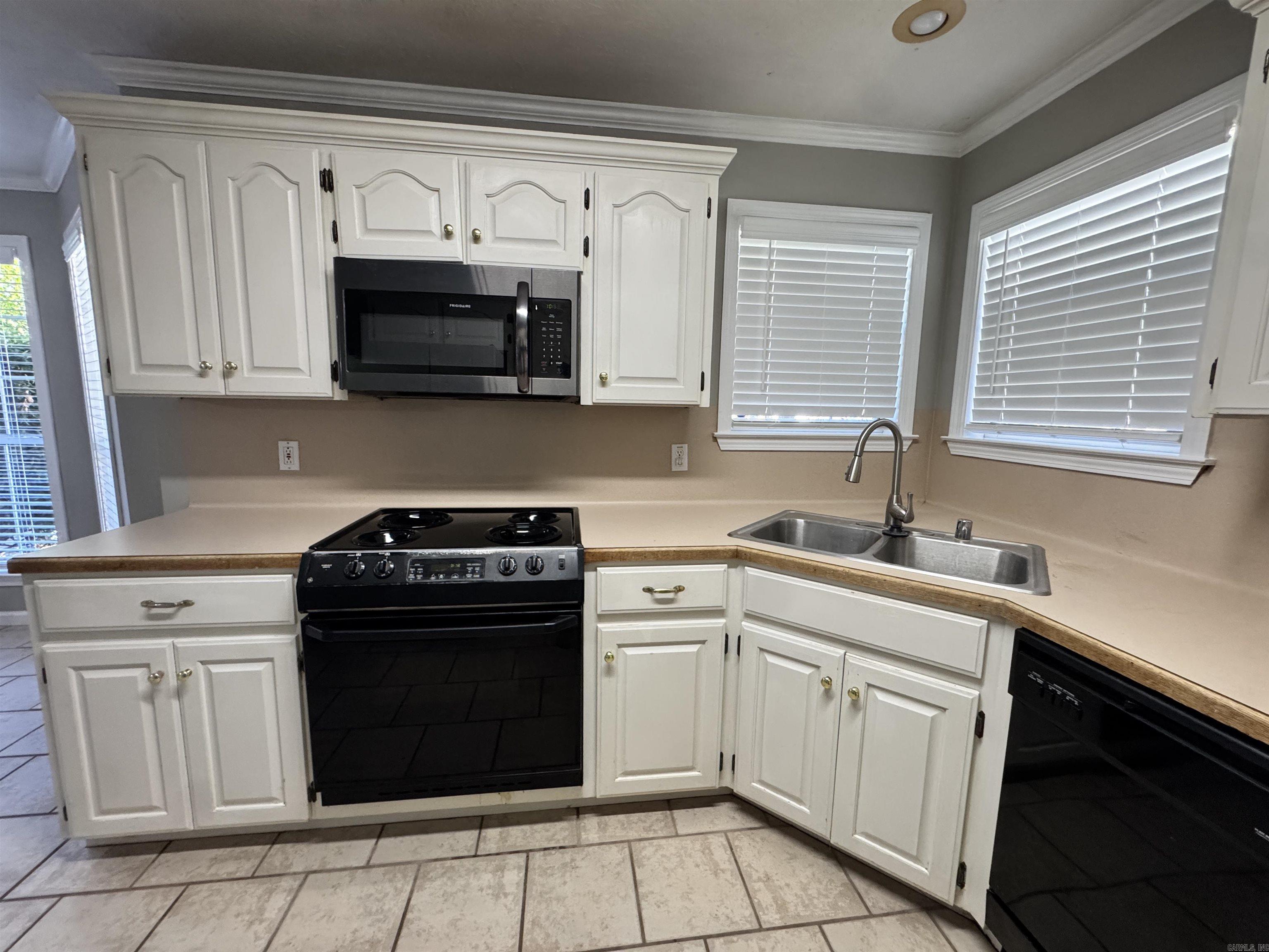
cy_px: 476
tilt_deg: -8.1
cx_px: 634
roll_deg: -1.1
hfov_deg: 102.1
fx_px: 513
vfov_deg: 85.7
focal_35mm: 14
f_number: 2.2
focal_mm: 2.22
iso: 320
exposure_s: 1/120
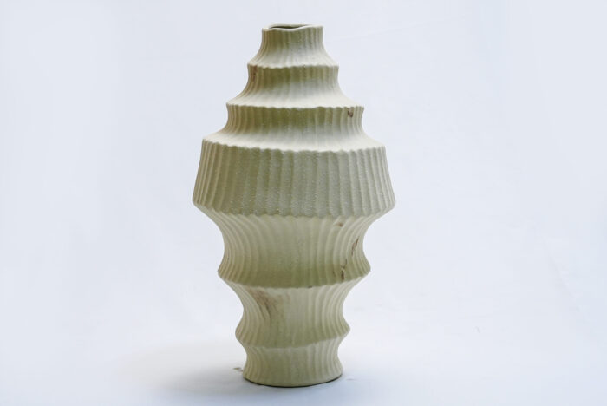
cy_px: 203
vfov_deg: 19.5
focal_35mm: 70
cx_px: 304
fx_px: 1181
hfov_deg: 28.8
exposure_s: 1/125
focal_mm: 70
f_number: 13
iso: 3200
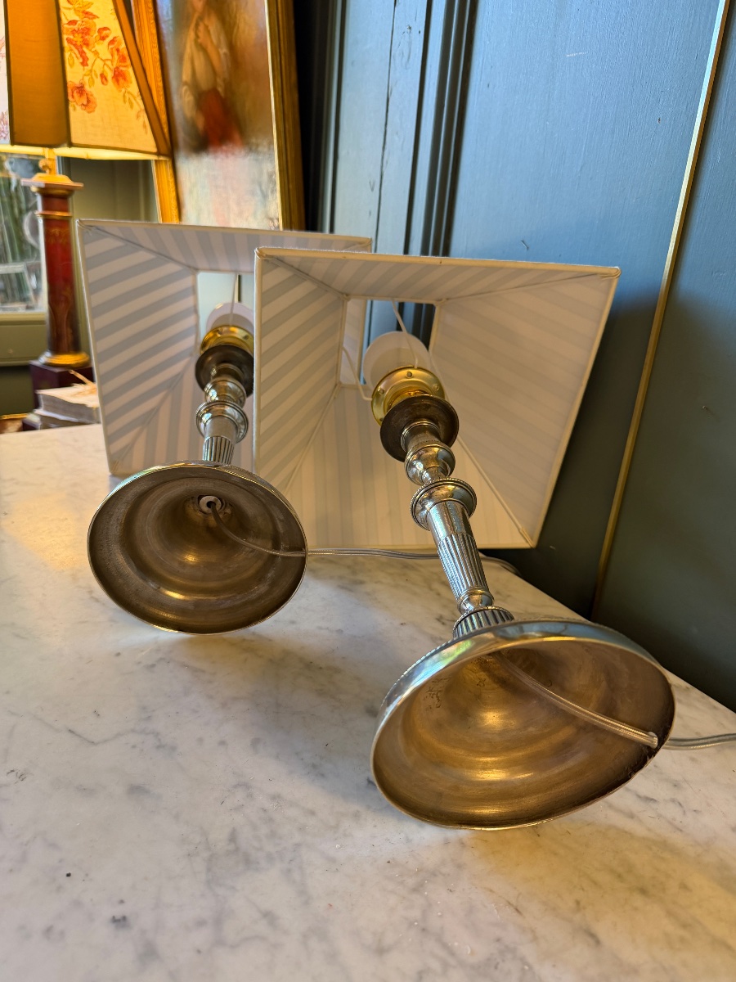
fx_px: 680
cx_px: 368
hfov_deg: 56.8
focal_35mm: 24
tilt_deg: -22.6
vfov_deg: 71.6
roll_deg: -5.3
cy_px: 491
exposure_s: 1/76
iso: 200
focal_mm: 6.76
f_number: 1.78
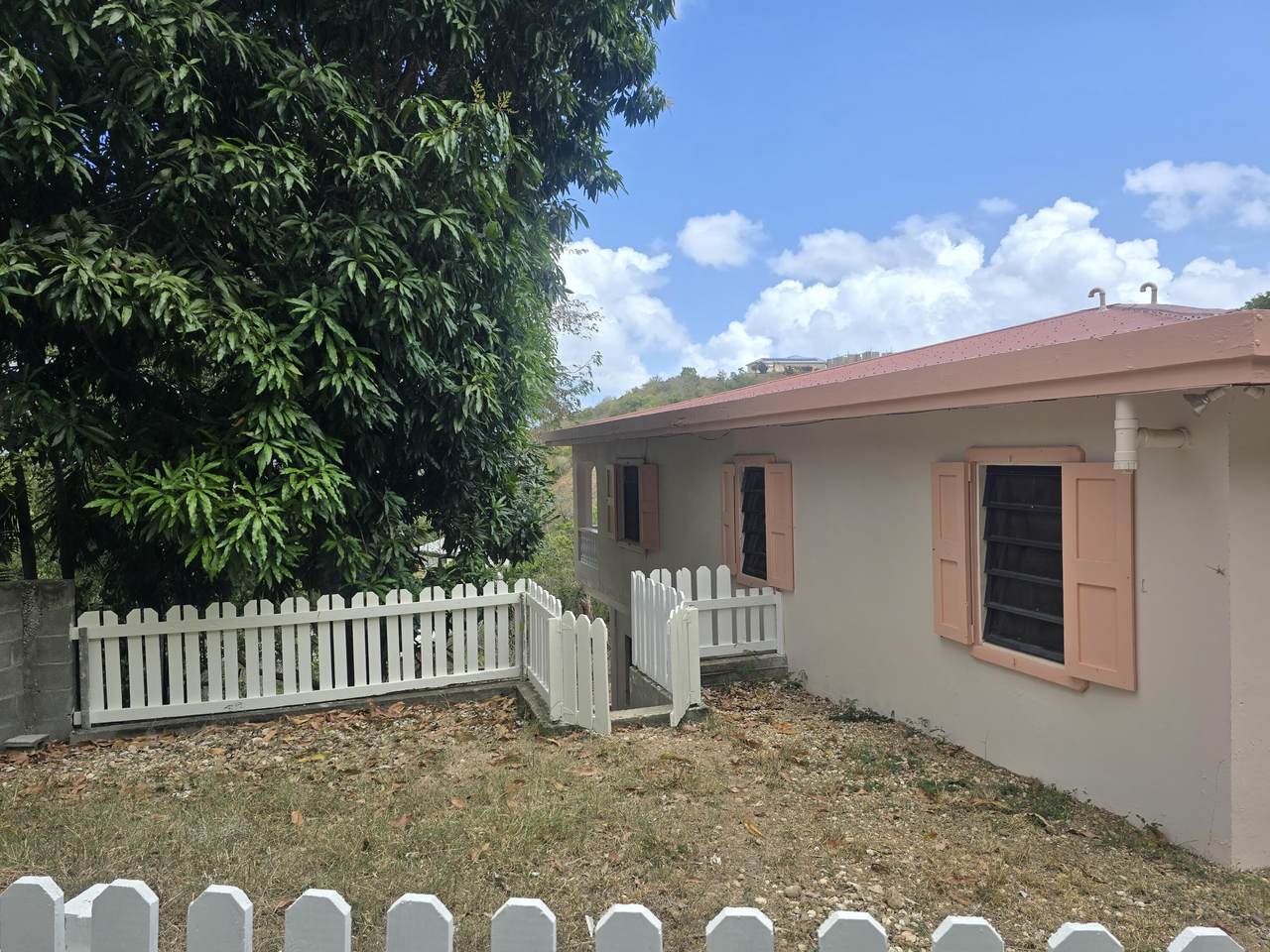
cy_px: 476
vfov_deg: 58.9
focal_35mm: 23
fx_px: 844
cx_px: 635
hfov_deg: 73.9
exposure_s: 1/542
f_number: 1.7
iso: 12
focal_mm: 6.3
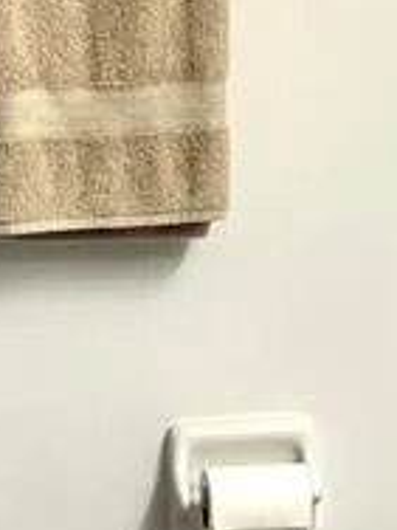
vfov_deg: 12.9
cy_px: 189
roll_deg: -0.3
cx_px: 344
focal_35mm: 153
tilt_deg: -9.3
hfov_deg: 9.7
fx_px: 2340
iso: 80
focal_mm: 6.86
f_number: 1.78
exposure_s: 1/120
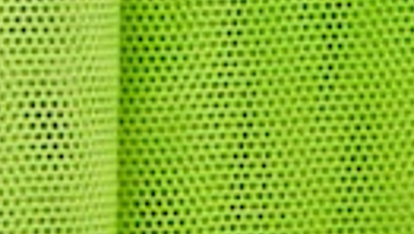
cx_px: 117
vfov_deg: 1.3
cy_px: -375
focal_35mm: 969
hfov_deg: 2.2
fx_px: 10653
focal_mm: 135
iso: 800
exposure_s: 1/800
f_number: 11
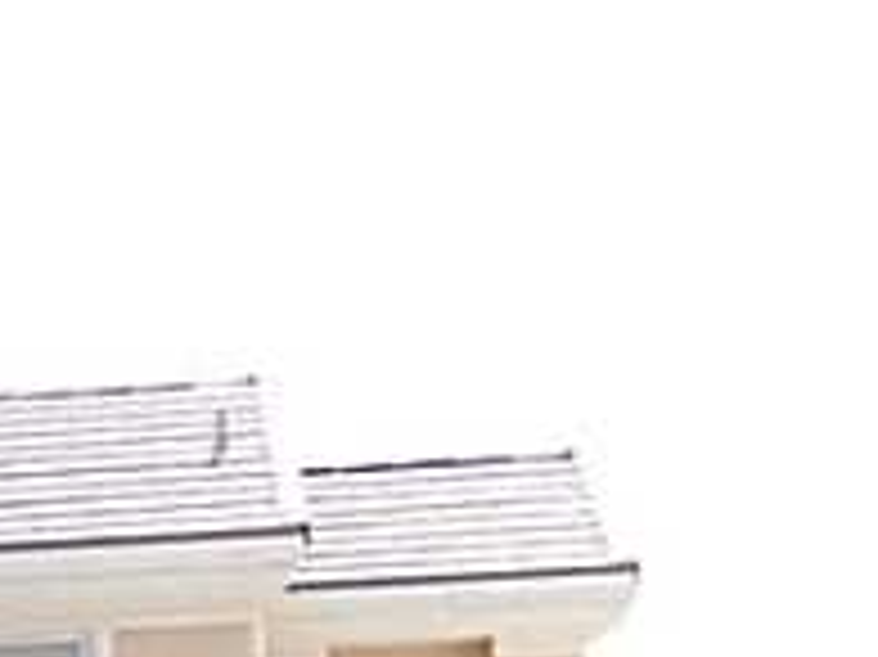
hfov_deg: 8.3
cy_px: 1228
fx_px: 5729
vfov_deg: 6.4
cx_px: -869
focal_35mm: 226
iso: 125
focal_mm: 9.7
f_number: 3.8
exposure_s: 1/400
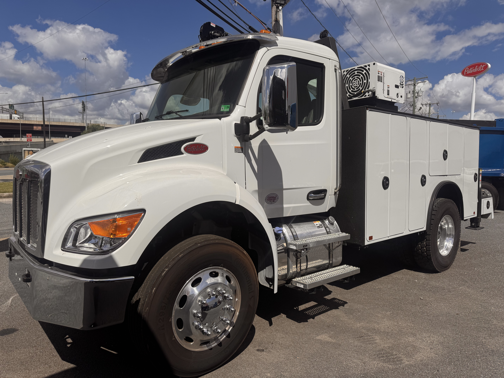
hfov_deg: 71.6
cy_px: 189
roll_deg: -1.5
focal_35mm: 24
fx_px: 349
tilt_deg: -5.1
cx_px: 252
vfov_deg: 56.8
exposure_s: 1/12346
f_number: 1.78
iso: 80
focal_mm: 6.76
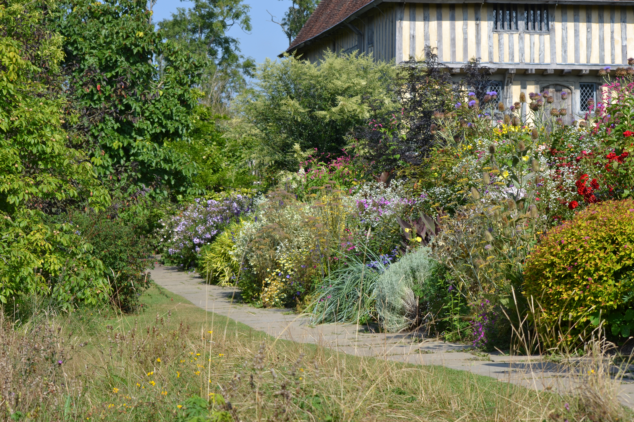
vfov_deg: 16.6
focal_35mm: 82
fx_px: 1453
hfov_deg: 24.6
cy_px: 211
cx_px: 317
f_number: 8
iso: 100
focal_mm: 55
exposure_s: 1/250
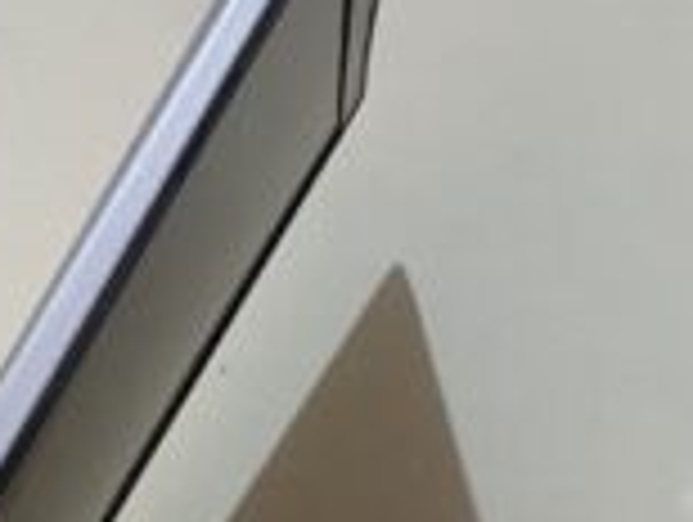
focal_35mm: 101
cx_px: 351
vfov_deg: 14.2
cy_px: 644
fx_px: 2025
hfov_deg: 19.4
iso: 500
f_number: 1.8
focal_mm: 4.25
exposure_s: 1/50
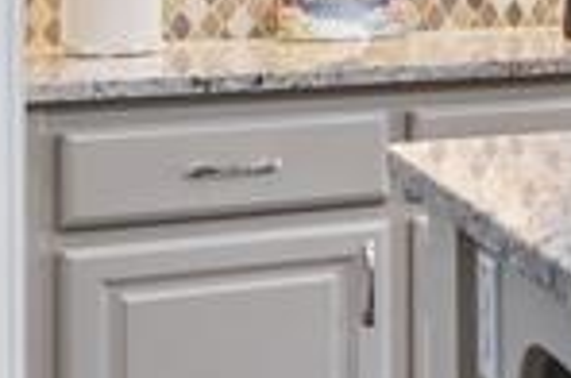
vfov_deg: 11.2
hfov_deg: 14.2
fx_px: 1868
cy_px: -133
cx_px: 1177
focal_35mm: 118
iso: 250
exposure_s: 2
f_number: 9
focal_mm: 17
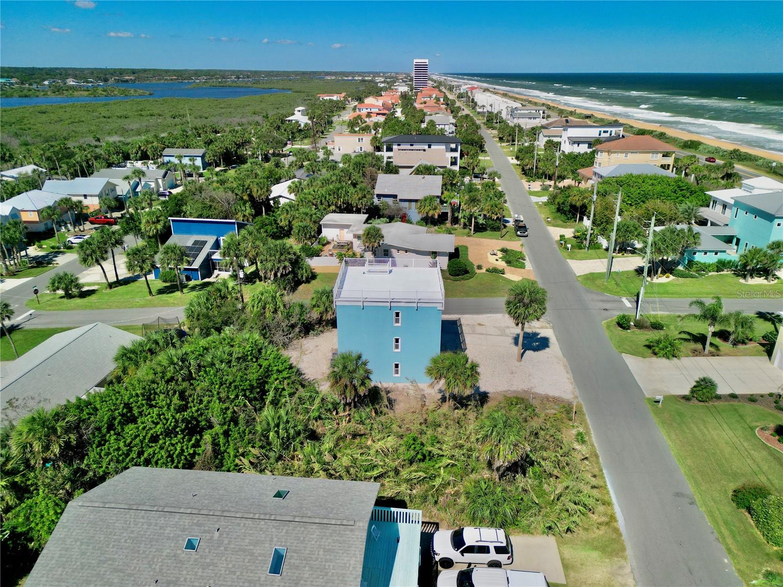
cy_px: 294
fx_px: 543
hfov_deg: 71.6
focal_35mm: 24
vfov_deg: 56.8
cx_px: 392
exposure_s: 1/3200
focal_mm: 6.72
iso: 110
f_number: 1.7
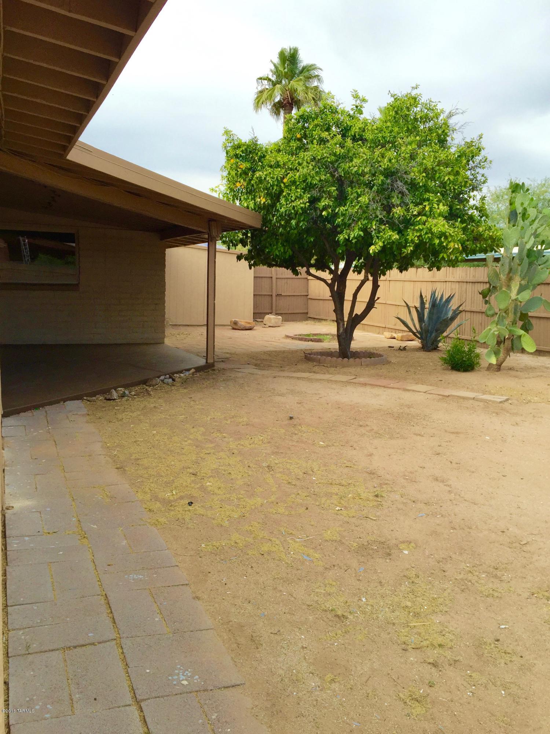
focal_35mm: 29
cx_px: 275
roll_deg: -0.9
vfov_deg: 61.7
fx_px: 614
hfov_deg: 48.2
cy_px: 367
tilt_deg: -7.2
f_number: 2.2
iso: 32
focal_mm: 4.15
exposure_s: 1/879
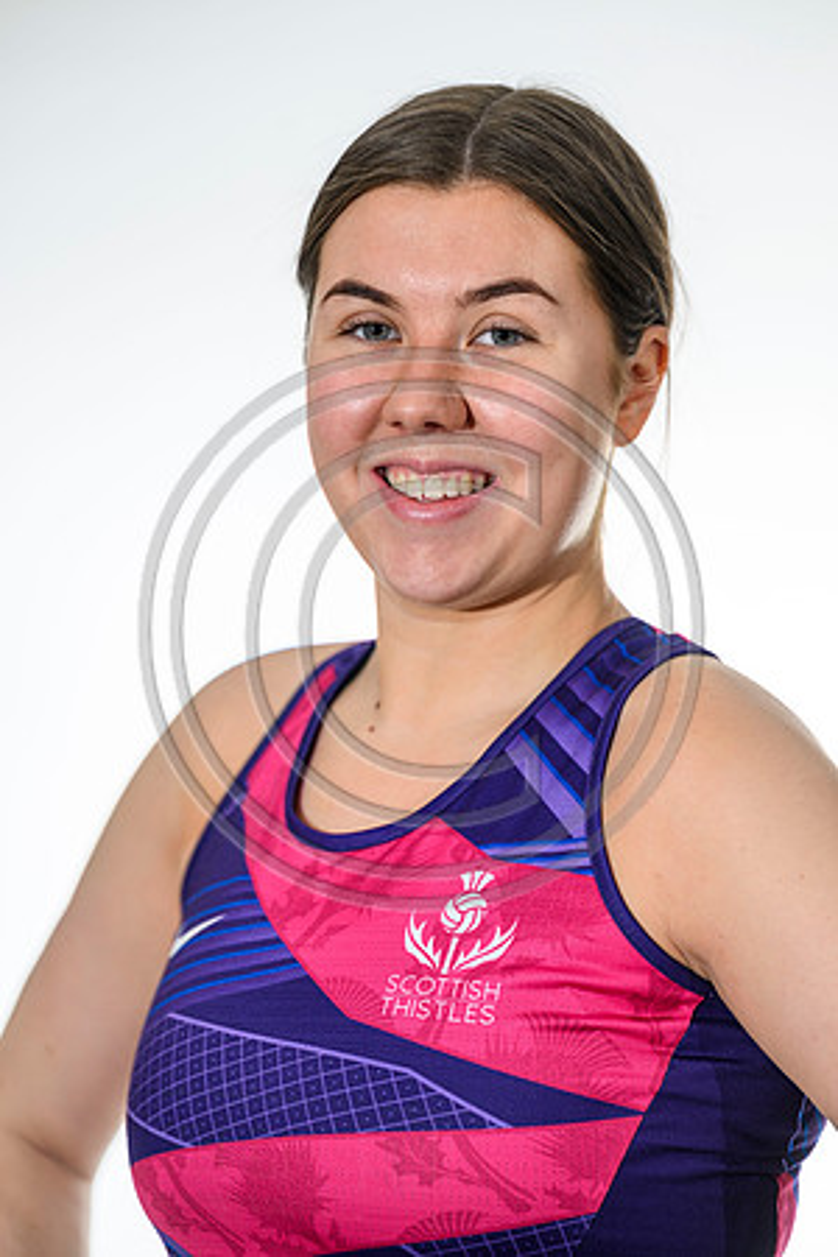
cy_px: 628
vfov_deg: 11.4
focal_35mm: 180
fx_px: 6285
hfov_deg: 7.6
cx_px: 419
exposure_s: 1/160
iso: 64
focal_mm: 180
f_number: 3.2
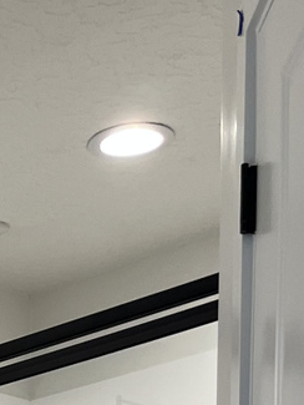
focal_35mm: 123
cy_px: 897
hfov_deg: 11.4
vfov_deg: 13.1
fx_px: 1439
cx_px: -183
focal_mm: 5.1
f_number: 1.6
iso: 64
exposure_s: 1/120
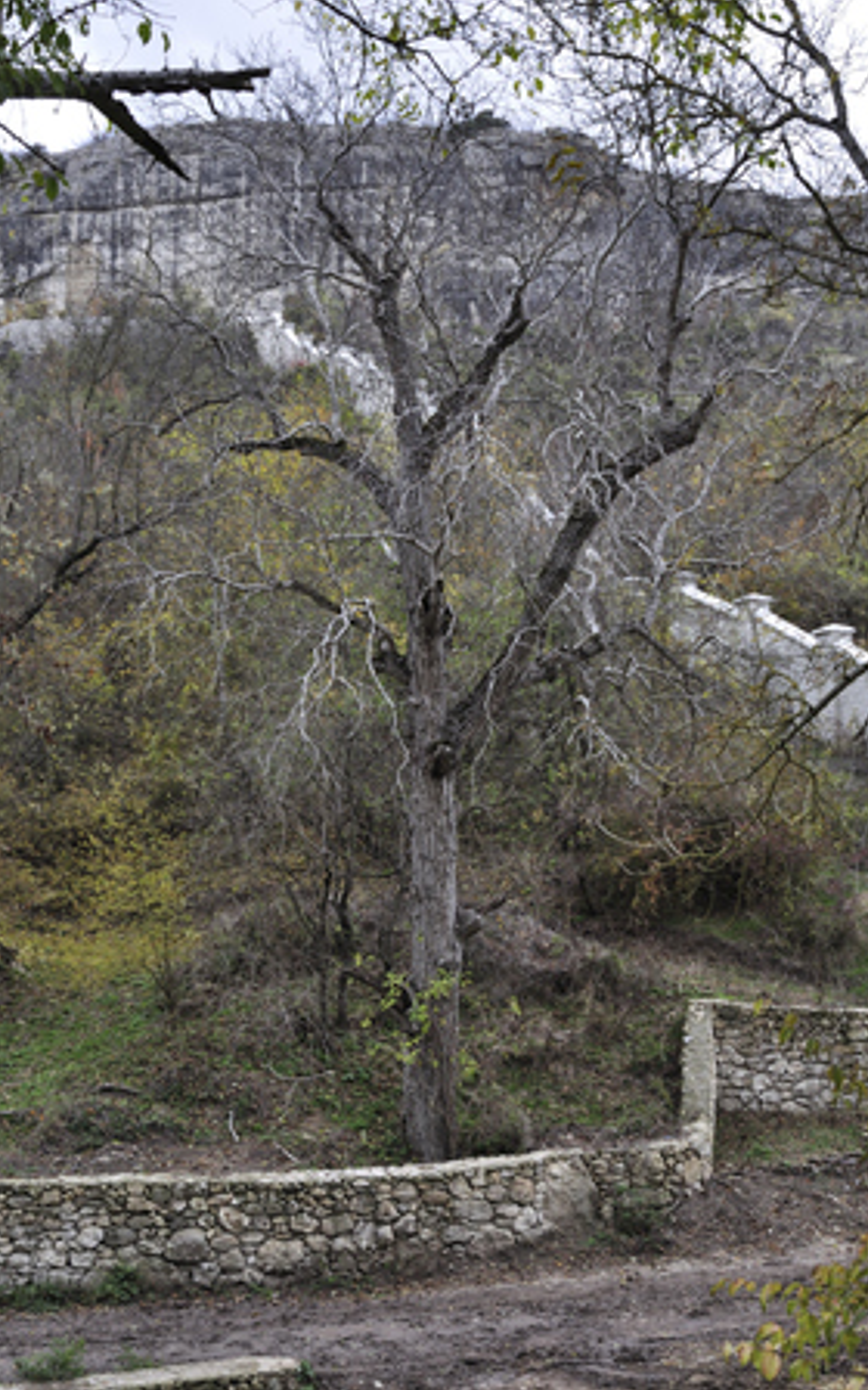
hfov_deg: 34.4
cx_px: 459
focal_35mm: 37
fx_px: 1400
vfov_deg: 52.7
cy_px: 692
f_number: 10
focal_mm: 24
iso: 400
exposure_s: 1/80
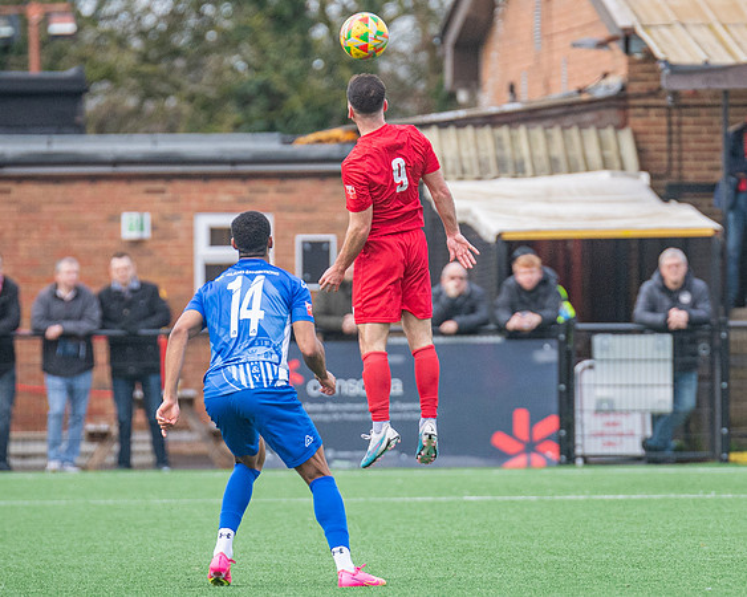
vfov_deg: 2.5
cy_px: 258
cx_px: 545
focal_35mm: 620
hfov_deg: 3.1
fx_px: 13693
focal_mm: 300
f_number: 4
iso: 1600
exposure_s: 1/1250
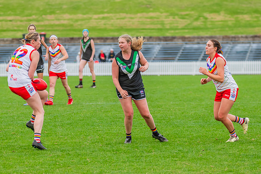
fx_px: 1891
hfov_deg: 7.9
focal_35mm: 261
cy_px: 72
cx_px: 100
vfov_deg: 5.3
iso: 800
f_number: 5
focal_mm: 190
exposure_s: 1/1000
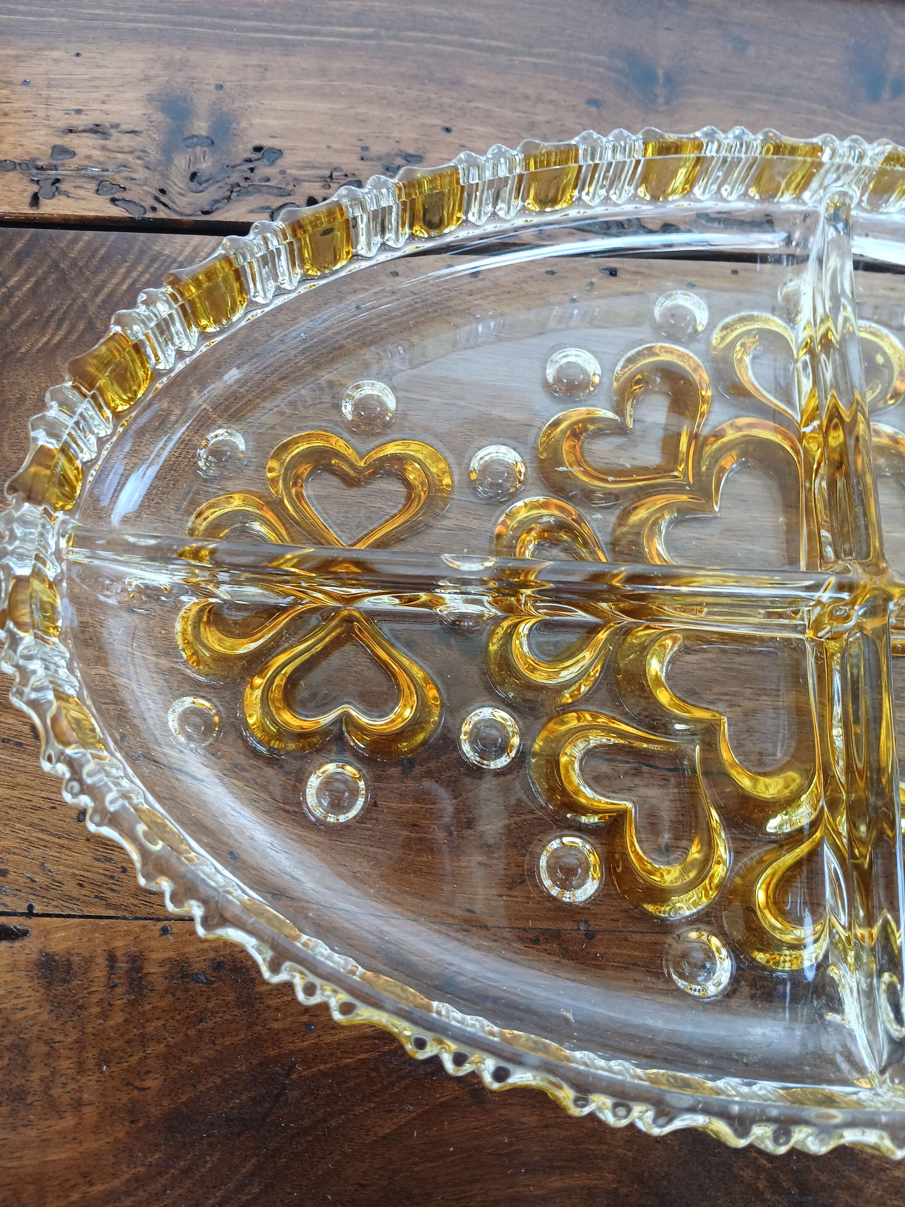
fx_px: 906
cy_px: 604
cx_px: 452
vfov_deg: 67.3
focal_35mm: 26
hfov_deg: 53.1
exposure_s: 1/50
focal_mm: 3.98
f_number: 1.8
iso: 50
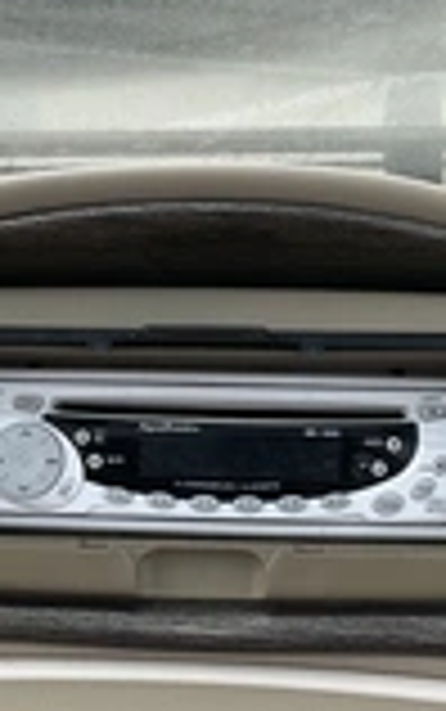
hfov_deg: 16.7
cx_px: 252
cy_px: 374
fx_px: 1514
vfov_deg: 26.5
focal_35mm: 78
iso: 25
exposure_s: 1/700
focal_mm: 3
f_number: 1.8
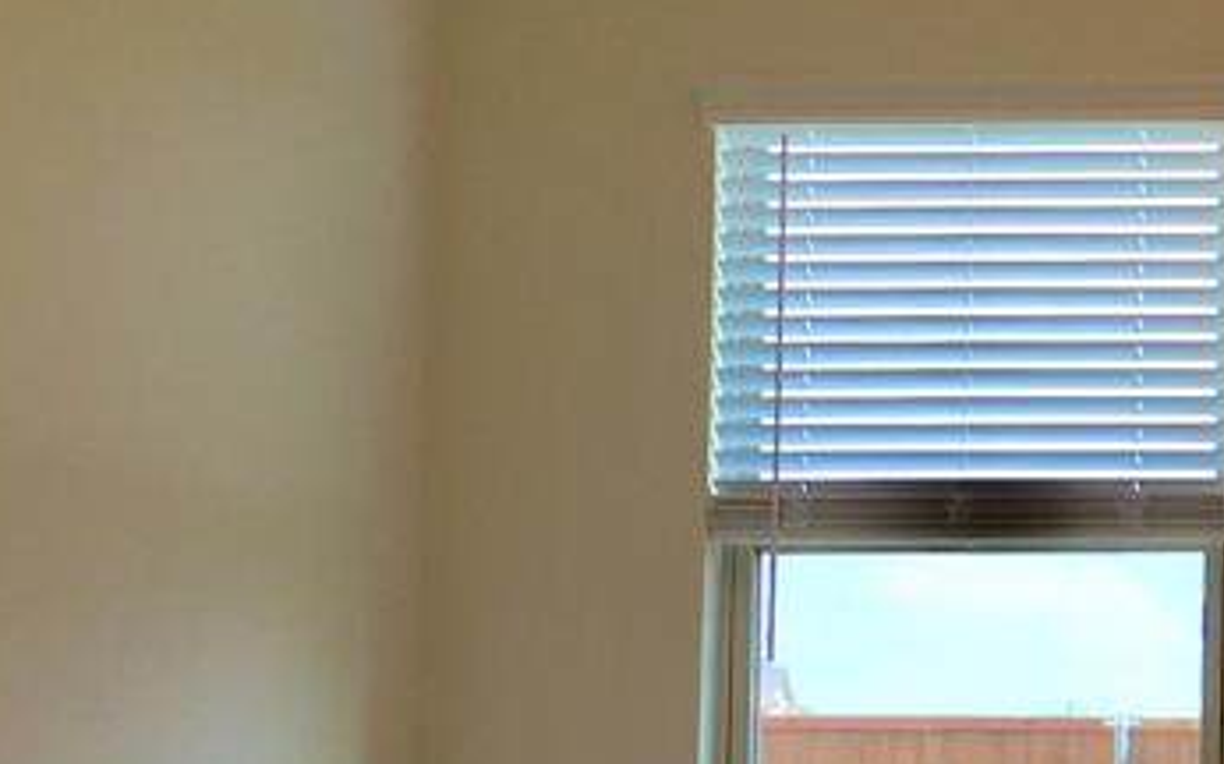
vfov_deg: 14.3
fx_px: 3035
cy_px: 584
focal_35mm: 91
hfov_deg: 20.8
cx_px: 1595
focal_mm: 4.15
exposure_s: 1/120
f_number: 2.2
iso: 50
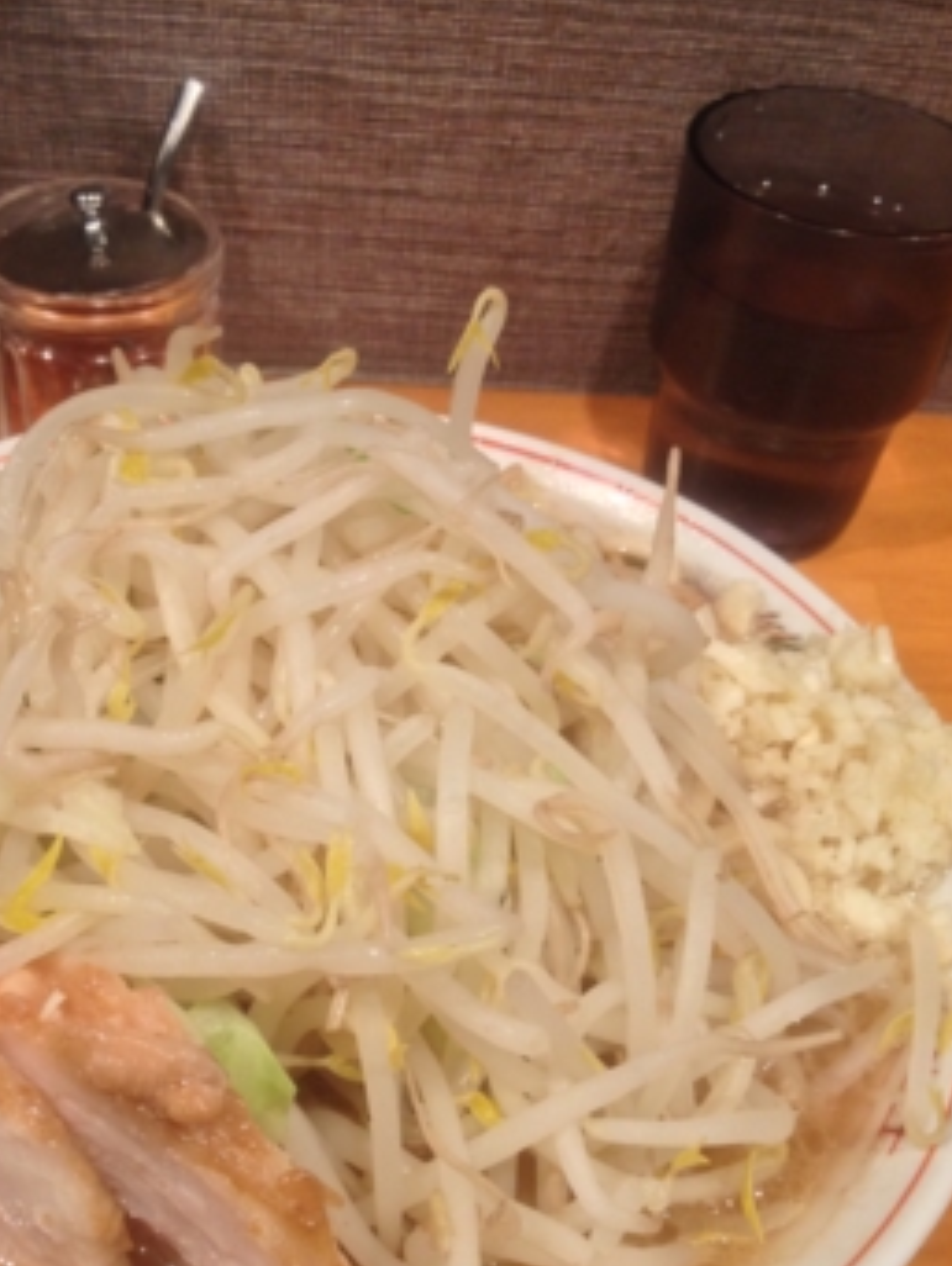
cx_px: 348
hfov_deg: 31.4
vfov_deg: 41.0
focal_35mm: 46
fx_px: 1685
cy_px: 763
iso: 125
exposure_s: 1/20
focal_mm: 4.28
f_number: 2.4
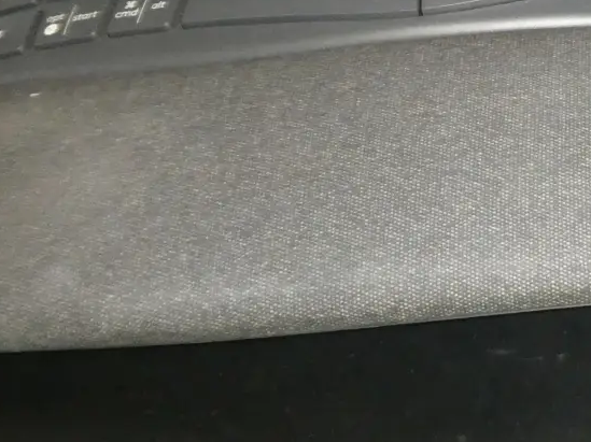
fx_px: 1433
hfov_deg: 21.2
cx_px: 761
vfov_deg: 16.7
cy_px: -117
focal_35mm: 84
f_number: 3.3
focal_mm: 4.3
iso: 800
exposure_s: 1/60
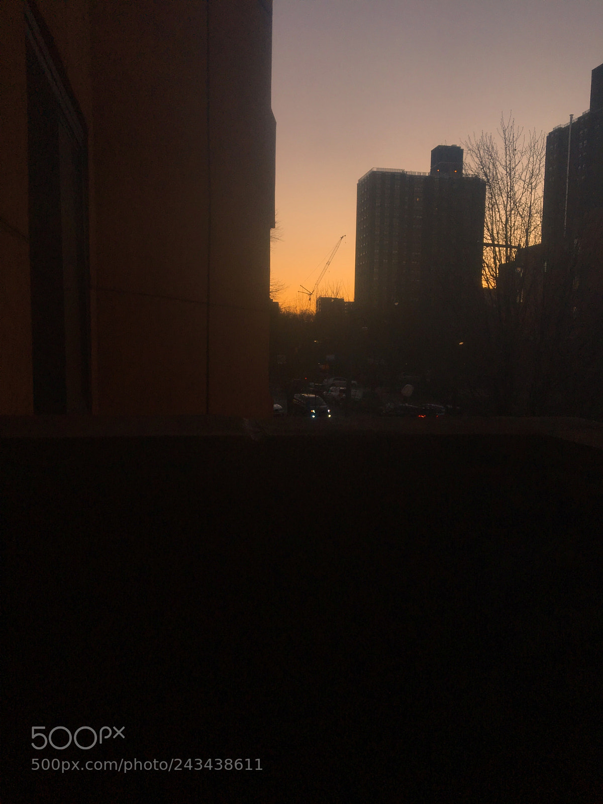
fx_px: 674
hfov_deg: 48.2
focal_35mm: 29
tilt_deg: -4.6
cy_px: 402
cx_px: 302
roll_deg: -0.9
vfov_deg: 61.7
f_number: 2.2
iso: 25
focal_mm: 4.15
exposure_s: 1/345
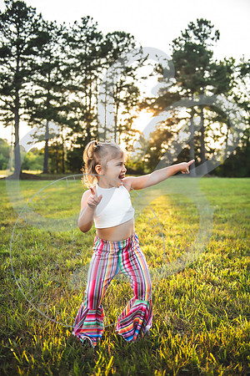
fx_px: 375
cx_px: 125
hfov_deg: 36.9
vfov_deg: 53.1
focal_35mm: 36
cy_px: 188
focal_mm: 36
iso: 100
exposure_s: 1/200
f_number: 2.8
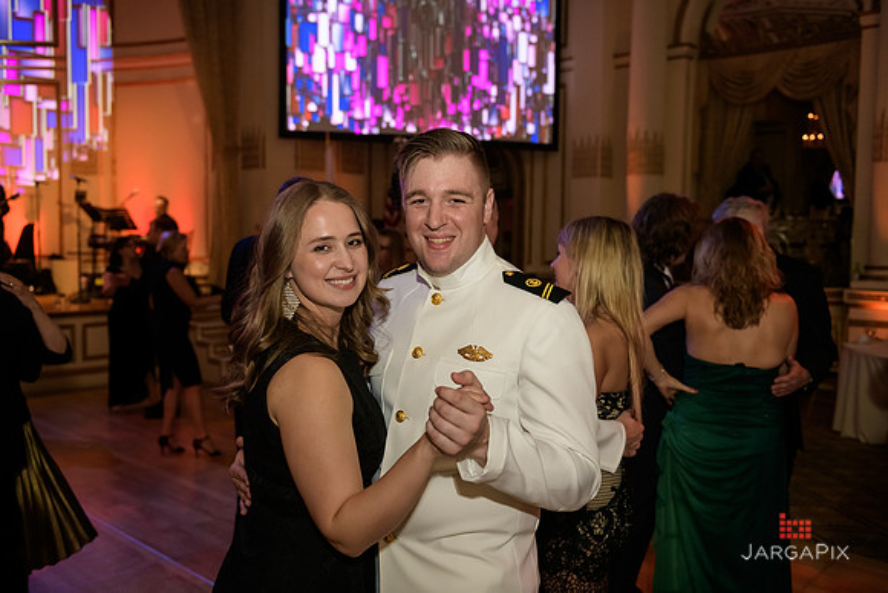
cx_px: 444
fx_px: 789
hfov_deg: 58.7
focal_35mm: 32
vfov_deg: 41.1
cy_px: 296
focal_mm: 32
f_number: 3.2
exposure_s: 1/125
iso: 1600
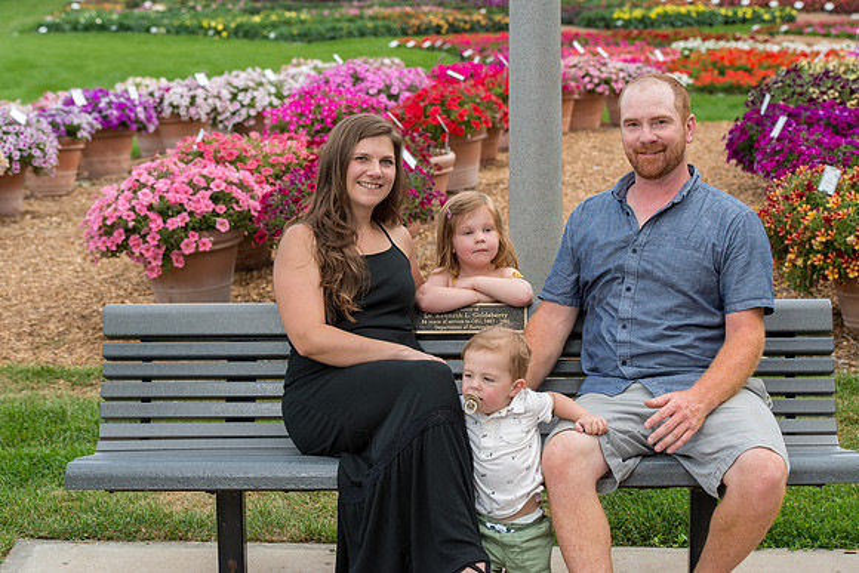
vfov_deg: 16.7
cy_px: 286
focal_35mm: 82
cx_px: 430
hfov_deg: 24.8
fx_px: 1957
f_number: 6.3
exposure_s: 1/250
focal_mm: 82
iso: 400
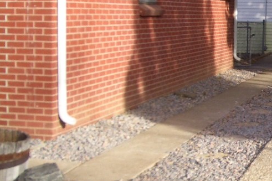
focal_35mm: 89
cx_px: 295
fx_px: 672
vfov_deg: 15.3
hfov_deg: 21.7
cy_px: 60
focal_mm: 5.8
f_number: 4.3
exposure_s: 1/250
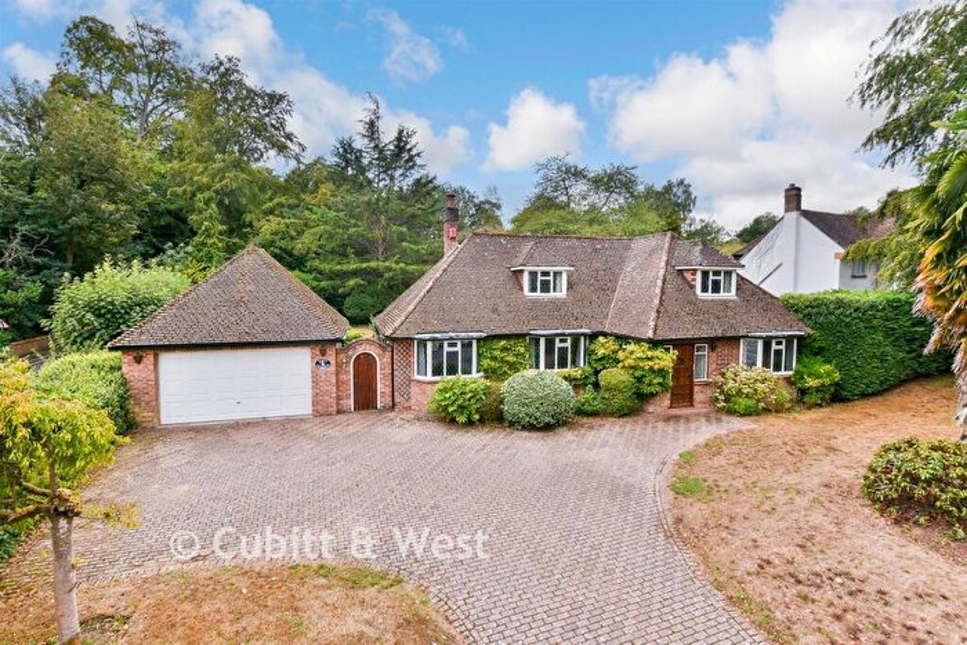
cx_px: 484
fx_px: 403
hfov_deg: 100.4
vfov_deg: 77.4
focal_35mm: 15
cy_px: 322
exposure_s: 1/60
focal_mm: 10
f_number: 11
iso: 250
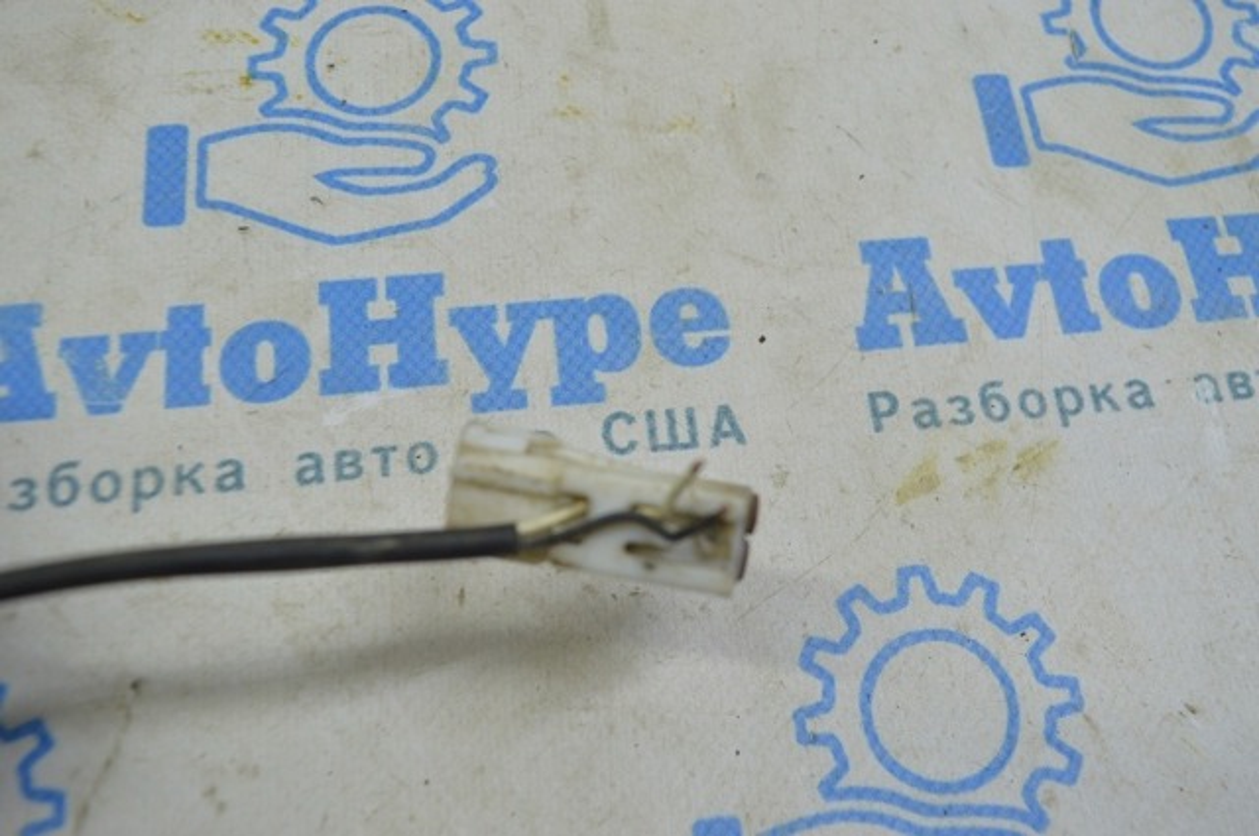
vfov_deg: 39.9
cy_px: 418
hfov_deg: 57.3
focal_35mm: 33
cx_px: 630
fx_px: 1153
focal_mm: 22
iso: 400
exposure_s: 1/40
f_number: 5.6
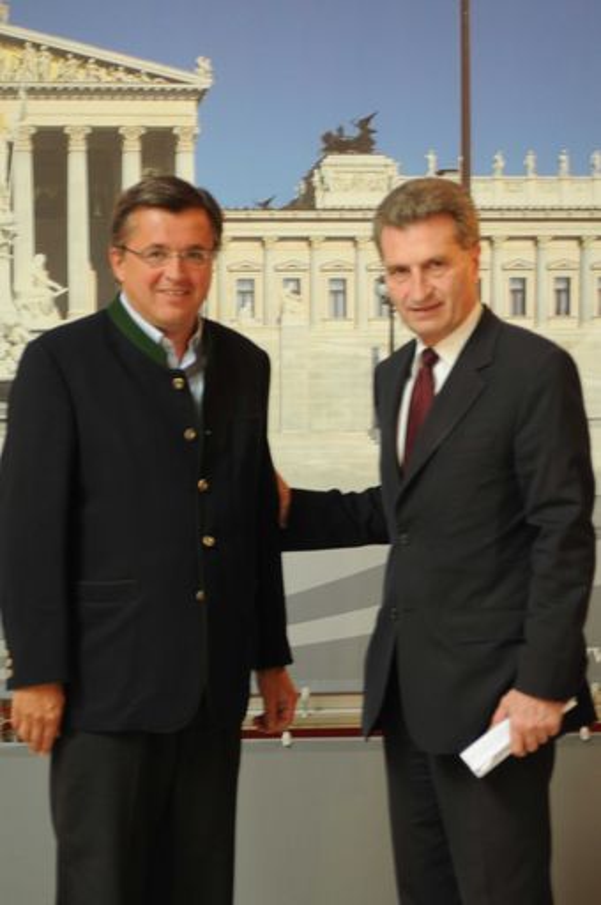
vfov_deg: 19.5
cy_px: 452
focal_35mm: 105
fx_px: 2636
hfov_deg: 13.0
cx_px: 300
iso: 400
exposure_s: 1/10
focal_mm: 70
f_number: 3.2
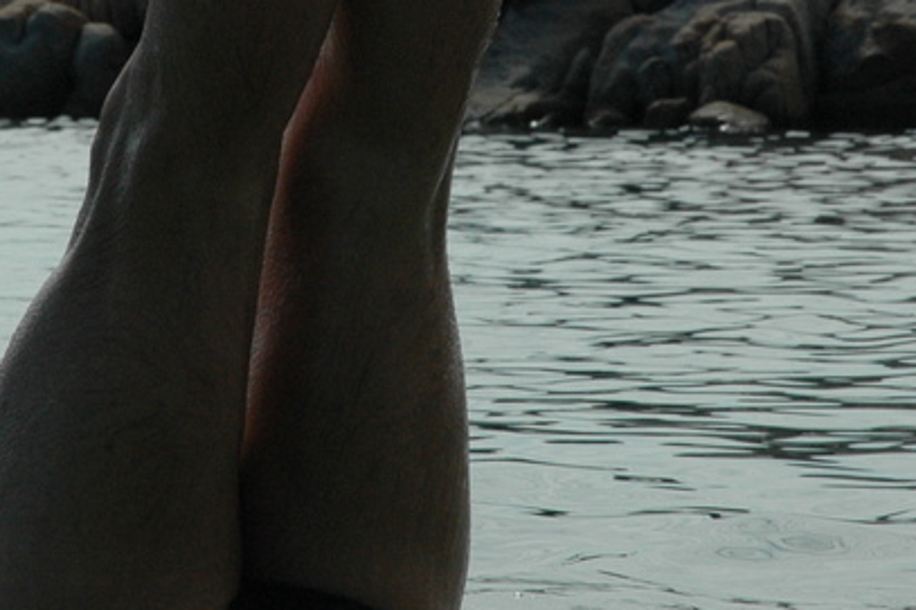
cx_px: 311
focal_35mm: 258
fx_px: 6562
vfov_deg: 5.3
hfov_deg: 8.0
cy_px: 37
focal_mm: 70
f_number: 13
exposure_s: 1/640
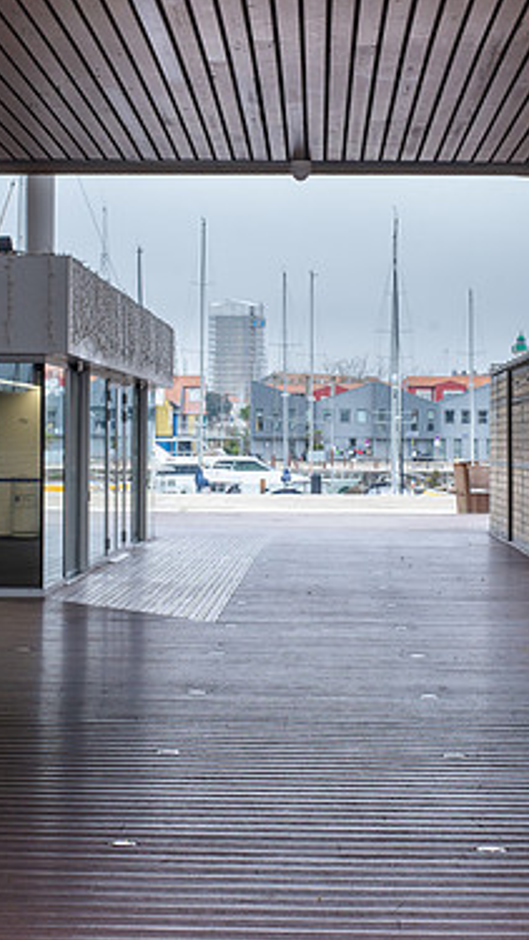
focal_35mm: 81
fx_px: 2019
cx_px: 313
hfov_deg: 14.9
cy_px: 460
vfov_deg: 26.2
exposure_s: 1/80
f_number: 9
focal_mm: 50
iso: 400
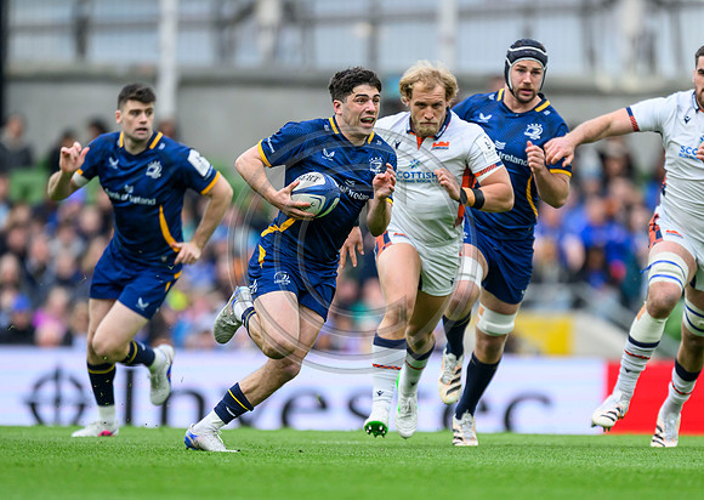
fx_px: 14820
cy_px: 300
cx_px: 359
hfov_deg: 2.7
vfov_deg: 1.9
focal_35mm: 743
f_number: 4
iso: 1000
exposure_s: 1/1600
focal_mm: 560
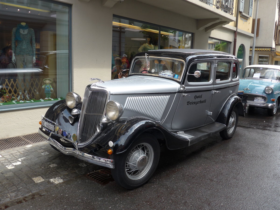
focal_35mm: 31
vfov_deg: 45.4
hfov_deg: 58.4
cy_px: 105
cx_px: 140
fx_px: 251
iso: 80
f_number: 2.8
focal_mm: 6.5
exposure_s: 1/400
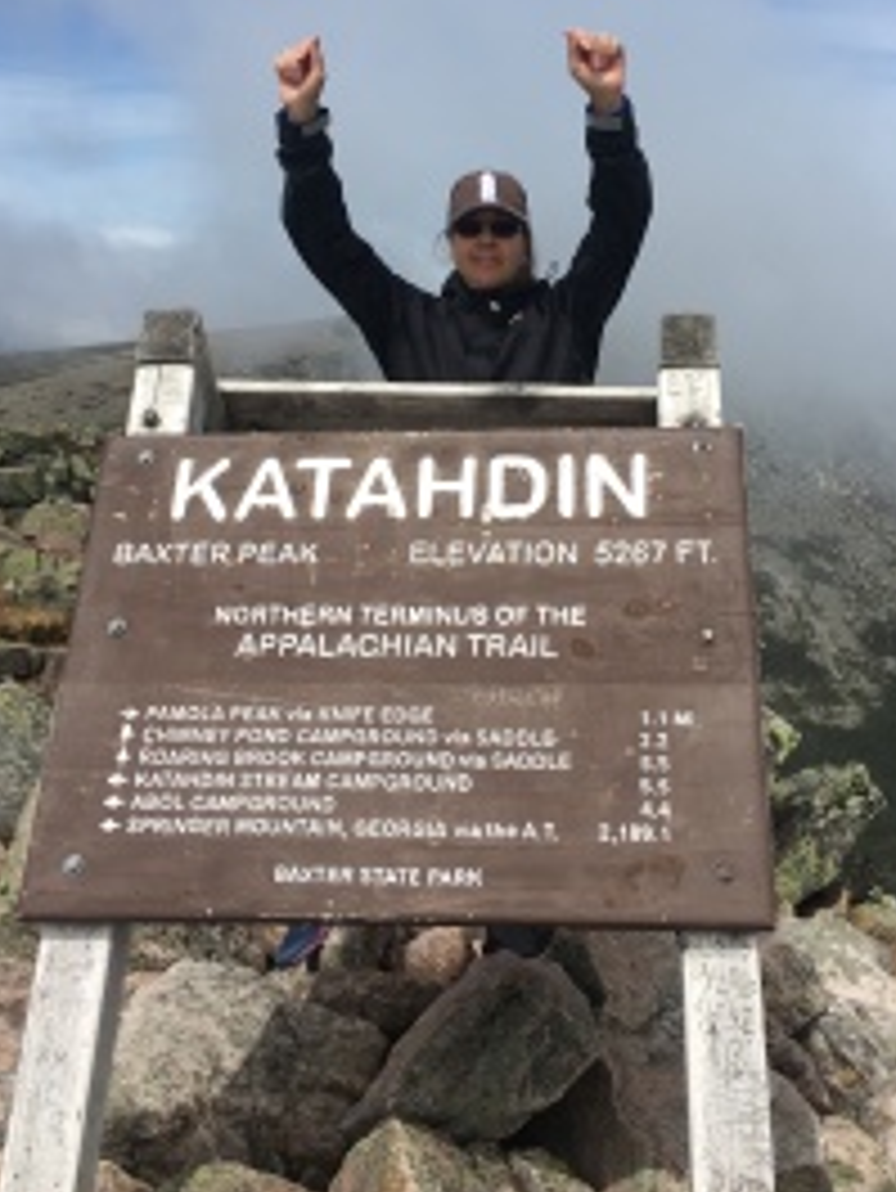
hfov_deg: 35.9
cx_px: 500
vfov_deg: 46.4
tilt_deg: -8.5
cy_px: 454
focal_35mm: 40
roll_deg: +0.8
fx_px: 1379
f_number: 2.2
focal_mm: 4.15
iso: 25
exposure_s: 1/2404
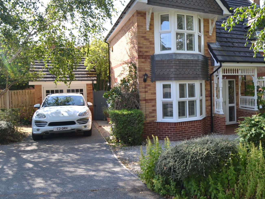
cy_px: 83
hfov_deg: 61.4
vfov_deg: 51.1
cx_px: 201
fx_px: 207
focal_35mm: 27
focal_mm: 12
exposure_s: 1/125
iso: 140
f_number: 5.6
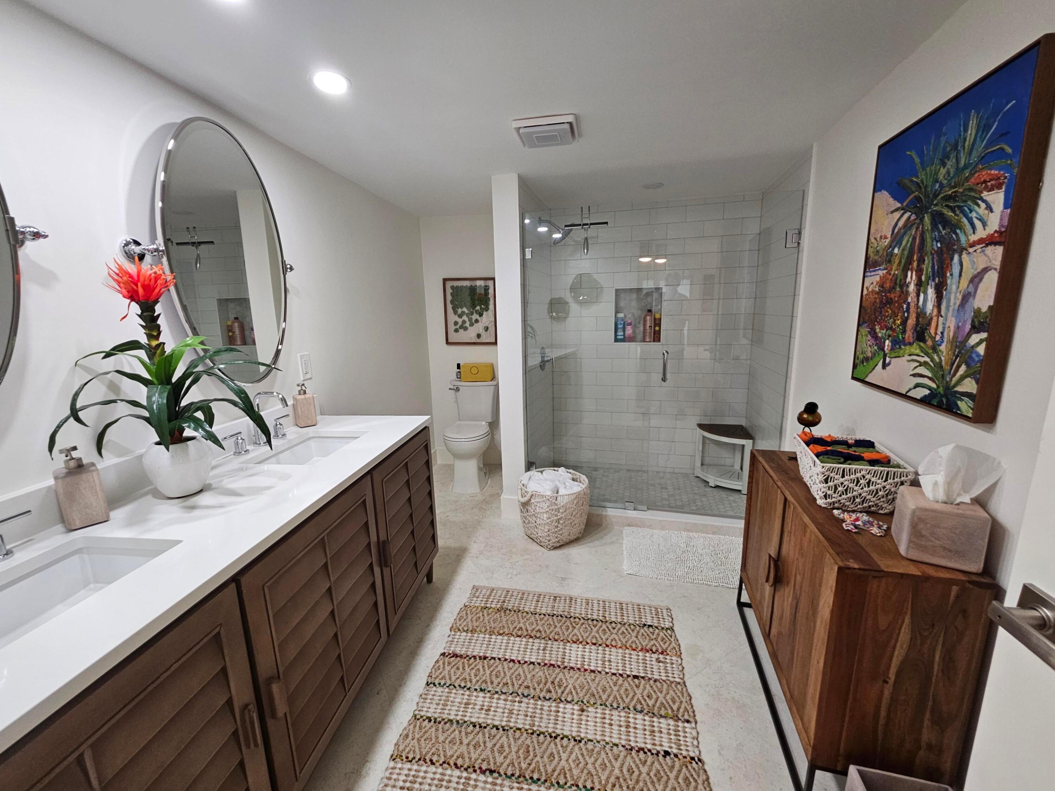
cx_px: 528
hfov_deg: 106.2
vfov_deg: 89.9
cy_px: 396
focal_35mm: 13
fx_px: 396
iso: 160
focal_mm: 2.2
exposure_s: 1/60
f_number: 2.2
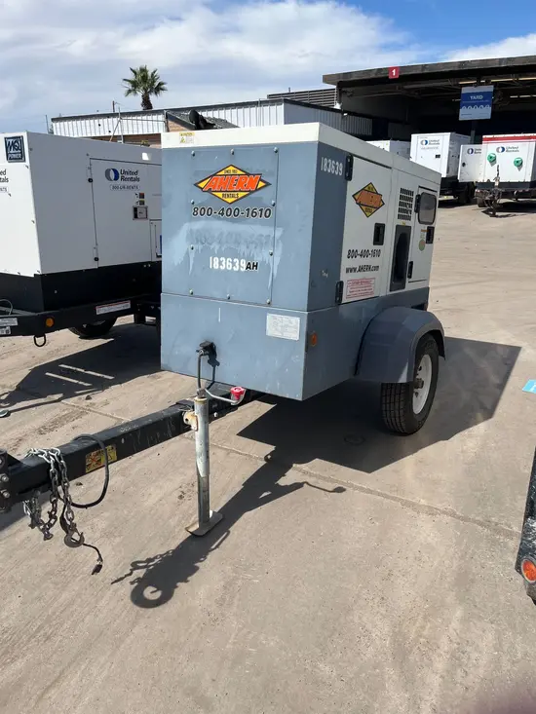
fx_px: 537
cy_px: 357
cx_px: 268
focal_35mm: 26
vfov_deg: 67.3
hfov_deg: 53.1
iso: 50
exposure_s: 1/3623
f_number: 1.6
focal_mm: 5.1
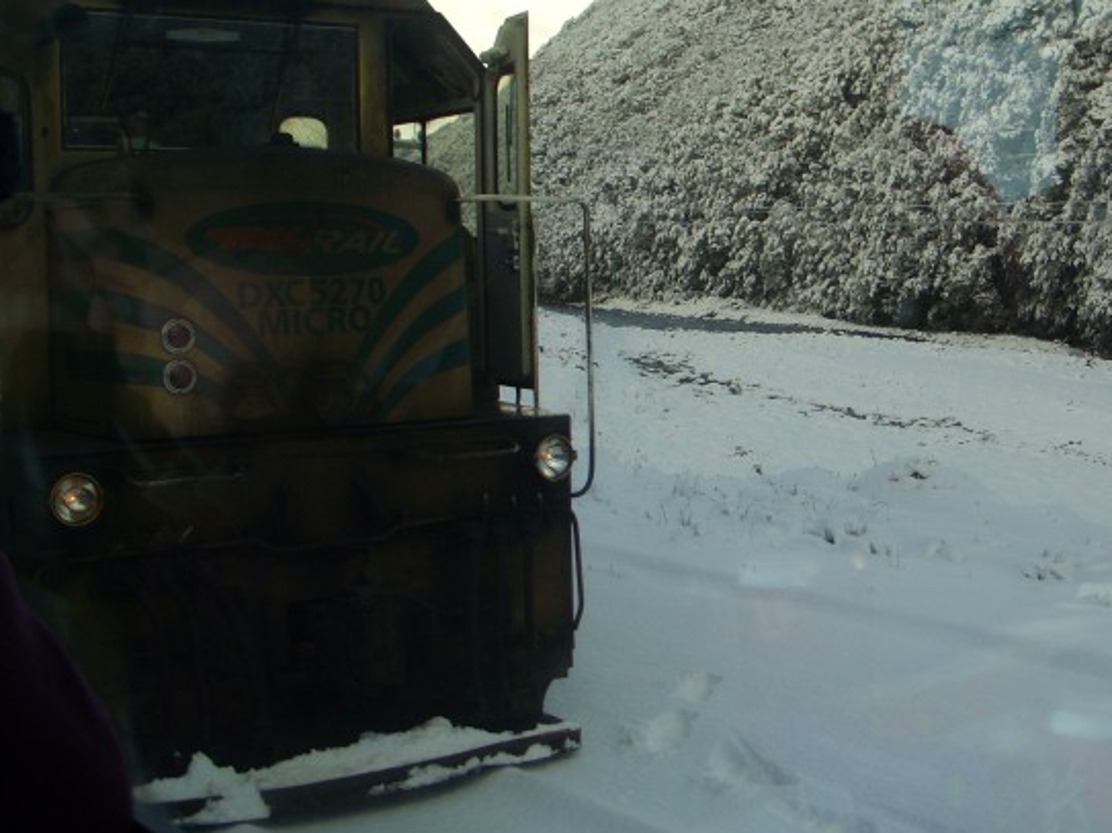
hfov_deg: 34.0
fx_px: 1799
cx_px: 756
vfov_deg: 26.1
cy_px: 379
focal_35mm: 56
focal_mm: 7.8
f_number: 2.8
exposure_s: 1/309
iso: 50
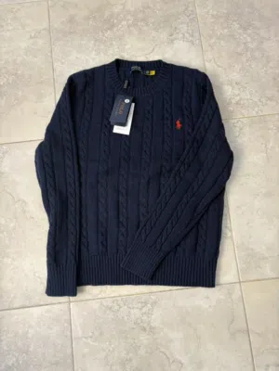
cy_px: 186
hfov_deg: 53.1
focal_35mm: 26
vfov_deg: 67.3
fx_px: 279
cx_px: 140
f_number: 1.6
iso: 80
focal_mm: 5.96
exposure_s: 1/50
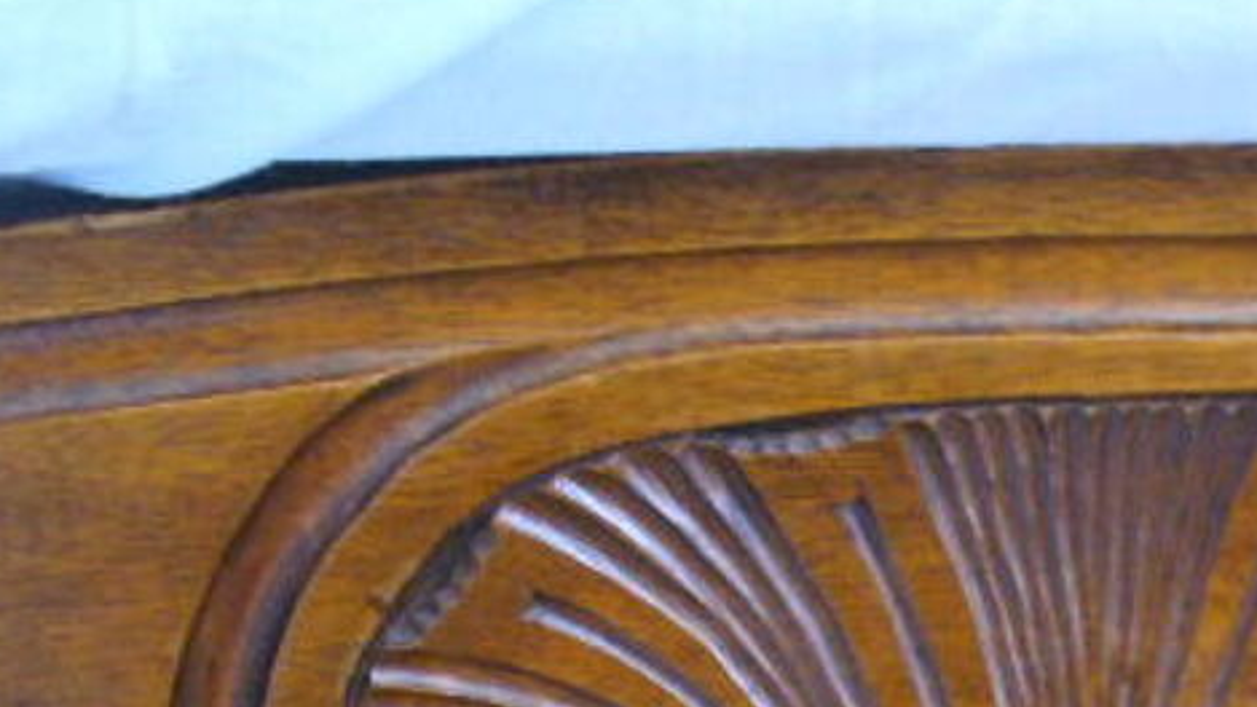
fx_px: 2867
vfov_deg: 13.5
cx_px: 1016
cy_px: 943
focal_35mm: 86
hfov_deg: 24.3
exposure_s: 1/8
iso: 200
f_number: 2.8
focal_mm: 6.1
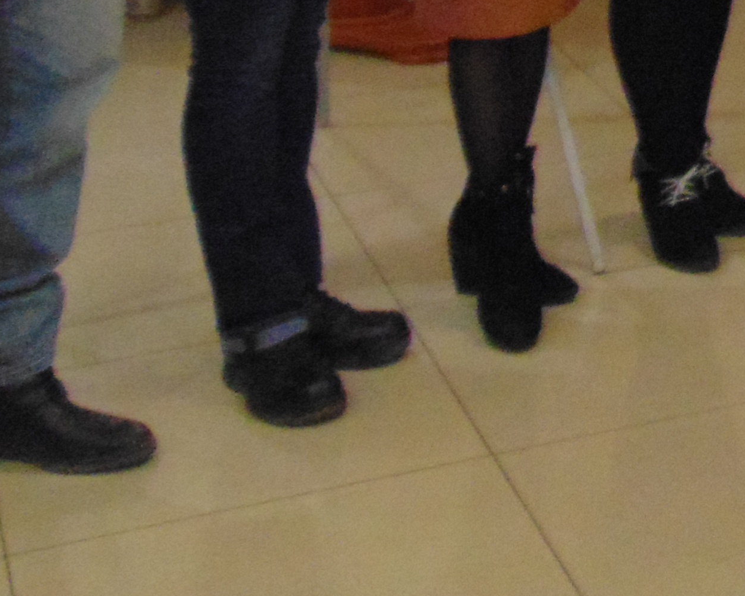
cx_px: 1318
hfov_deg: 14.2
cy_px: -537
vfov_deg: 11.6
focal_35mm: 121
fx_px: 2667
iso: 400
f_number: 3.1
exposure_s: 1/20
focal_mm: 5.4
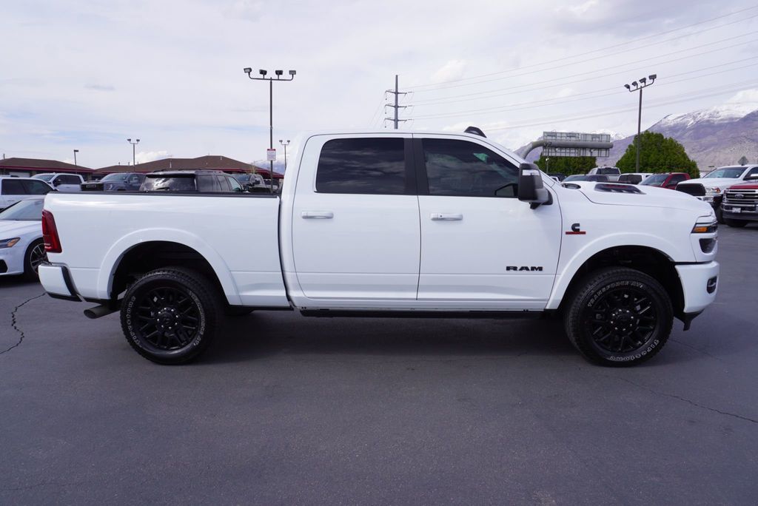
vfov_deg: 53.2
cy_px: 253
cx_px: 379
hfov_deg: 73.7
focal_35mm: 24
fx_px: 506
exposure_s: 1/160
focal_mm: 16
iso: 100
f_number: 10
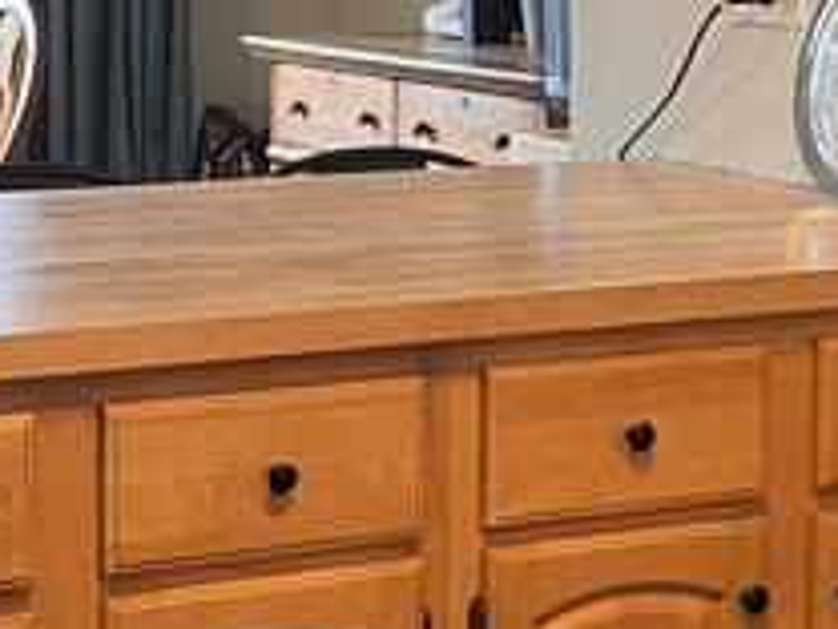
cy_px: 97
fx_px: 3099
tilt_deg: -4.3
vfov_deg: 11.5
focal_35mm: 128
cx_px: 463
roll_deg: -0.5
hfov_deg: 15.4
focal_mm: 5.1
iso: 125
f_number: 1.6
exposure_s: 1/60
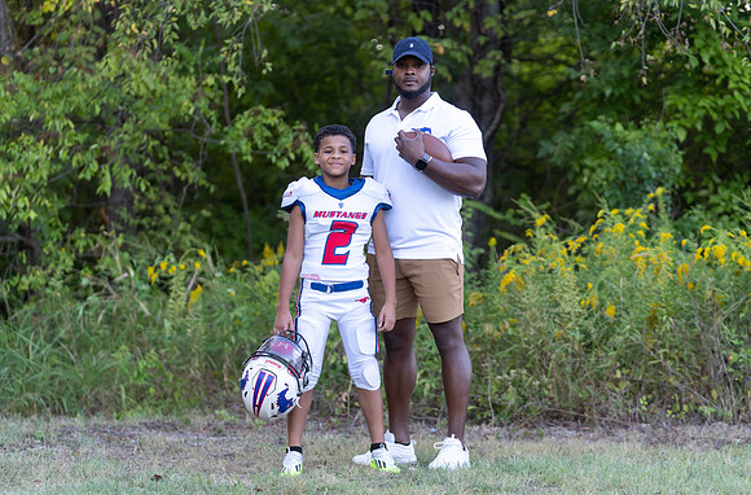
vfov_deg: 14.8
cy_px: 245
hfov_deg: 22.4
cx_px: 376
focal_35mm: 91
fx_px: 1900
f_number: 2.8
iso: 320
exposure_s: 1/320
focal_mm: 90
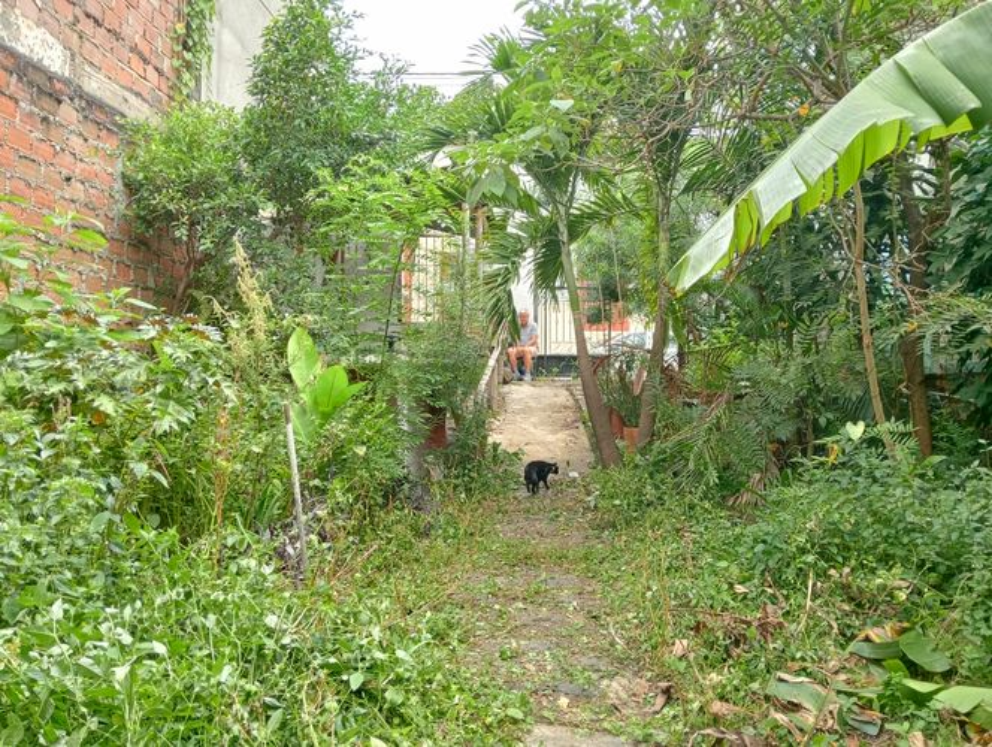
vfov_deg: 49.9
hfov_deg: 63.4
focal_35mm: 28
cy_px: 374
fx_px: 804
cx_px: 496
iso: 99
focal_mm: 3.98
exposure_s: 1/325
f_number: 1.8
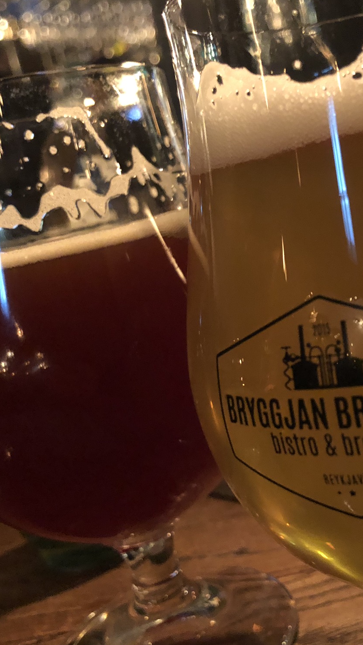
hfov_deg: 27.6
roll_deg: +11.6
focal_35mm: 42
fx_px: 718
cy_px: 323
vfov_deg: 48.3
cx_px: 307
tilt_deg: -9.9
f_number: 1.8
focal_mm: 3.99
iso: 125
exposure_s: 1/4
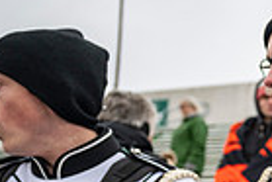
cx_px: 526
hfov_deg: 16.2
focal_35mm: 100
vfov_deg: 13.3
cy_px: 230
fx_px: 756
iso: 160
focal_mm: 24
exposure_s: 1/500
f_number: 2.8
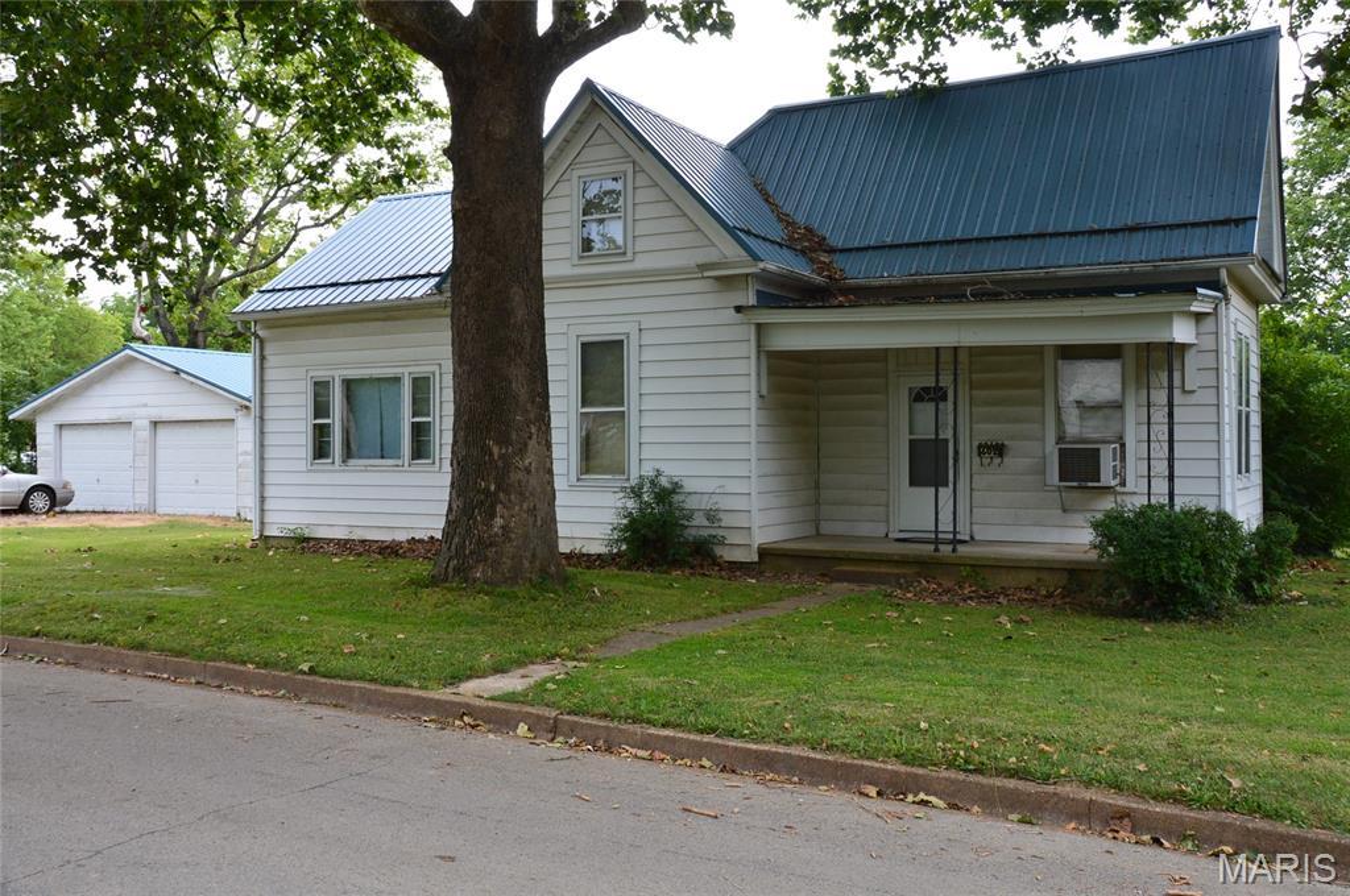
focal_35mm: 33
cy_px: 448
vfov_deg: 39.9
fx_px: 1236
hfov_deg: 57.3
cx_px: 675
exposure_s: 1/125
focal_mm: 22
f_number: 9
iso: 400
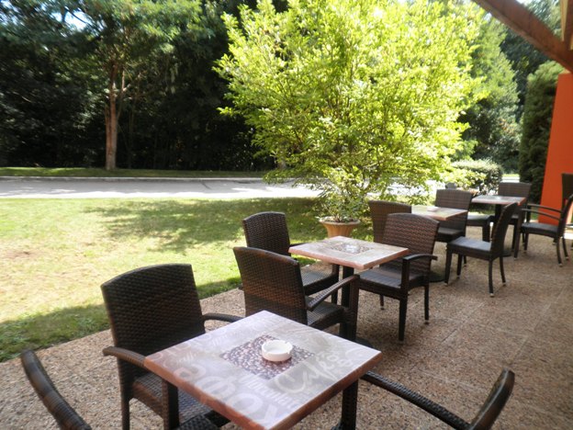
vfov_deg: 53.1
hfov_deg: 67.3
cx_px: 286
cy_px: 215
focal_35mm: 26
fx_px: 430
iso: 64
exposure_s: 1/200
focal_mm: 4.7
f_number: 2.6
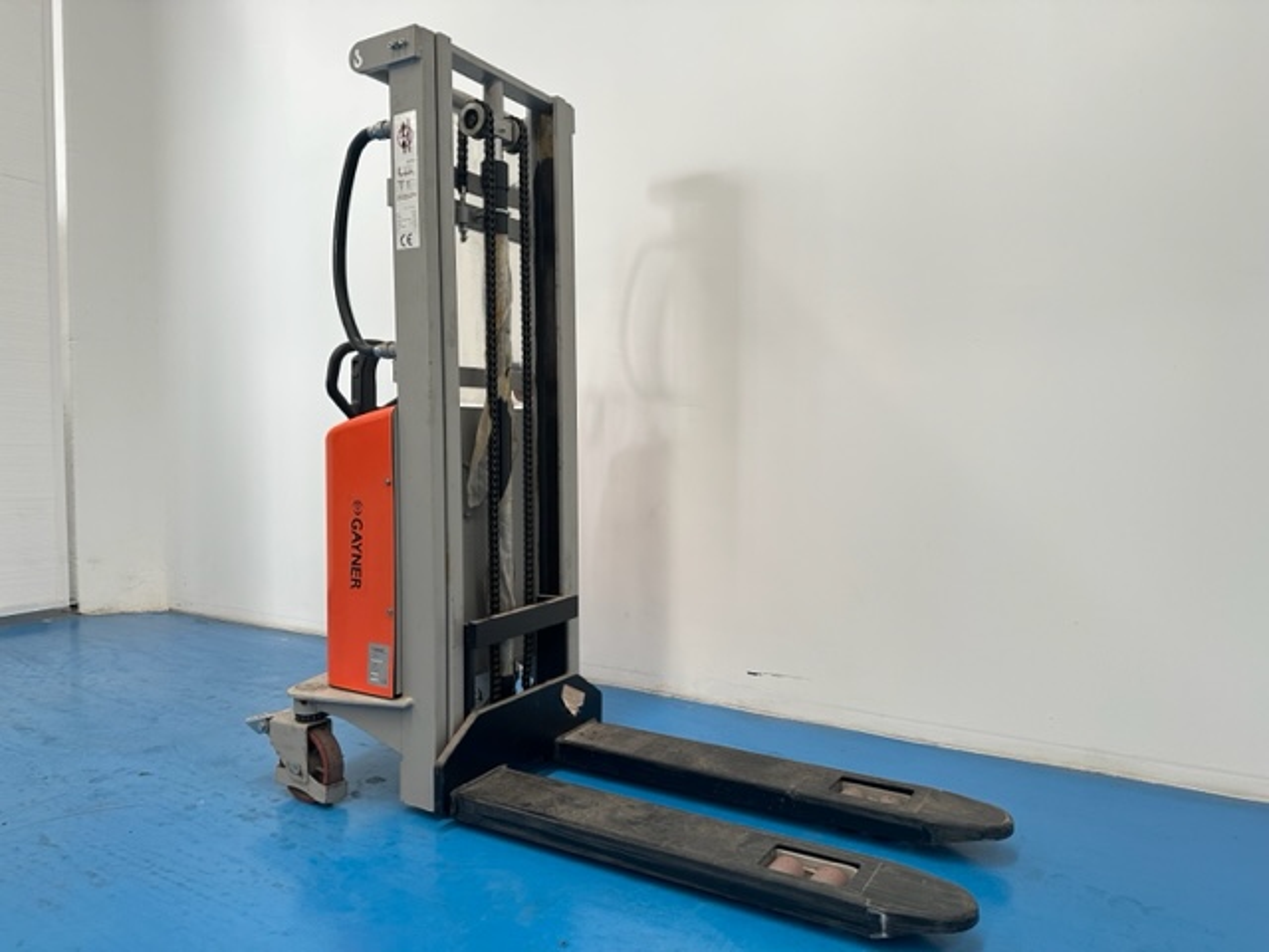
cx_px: 634
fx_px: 880
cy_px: 476
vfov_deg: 56.8
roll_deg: +0.1
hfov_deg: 71.6
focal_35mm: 24
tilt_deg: -3.1
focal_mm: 6.86
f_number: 1.78
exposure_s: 1/121
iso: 200
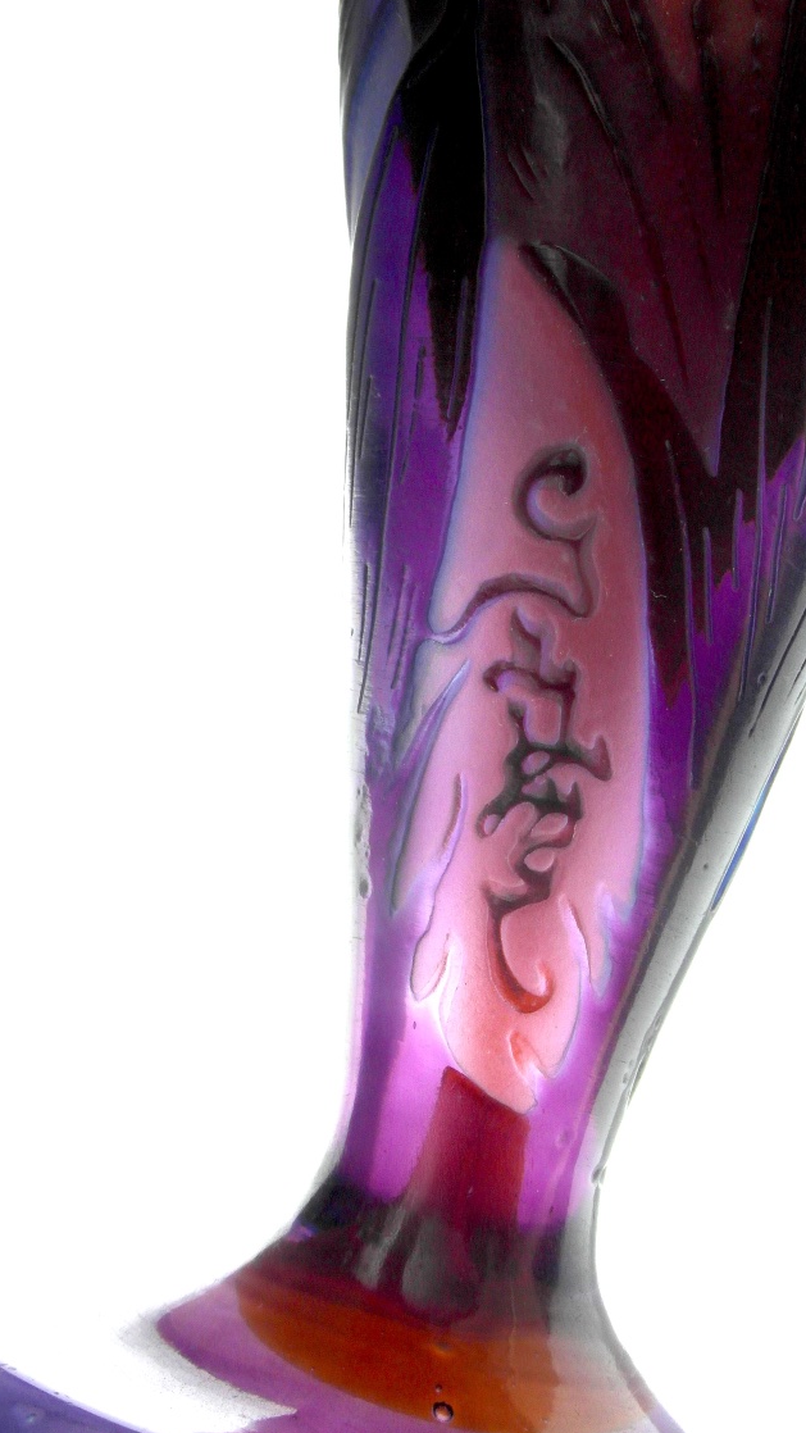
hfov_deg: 19.4
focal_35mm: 62
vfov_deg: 33.8
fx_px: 2355
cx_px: 429
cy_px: 741
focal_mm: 8.7
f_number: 6
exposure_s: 1/250
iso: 80
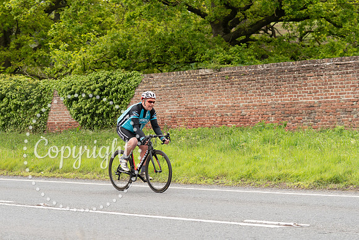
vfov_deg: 13.7
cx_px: 150
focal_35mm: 100
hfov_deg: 20.4
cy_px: 101
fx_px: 996
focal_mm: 70
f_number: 3.5
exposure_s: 1/1000
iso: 500
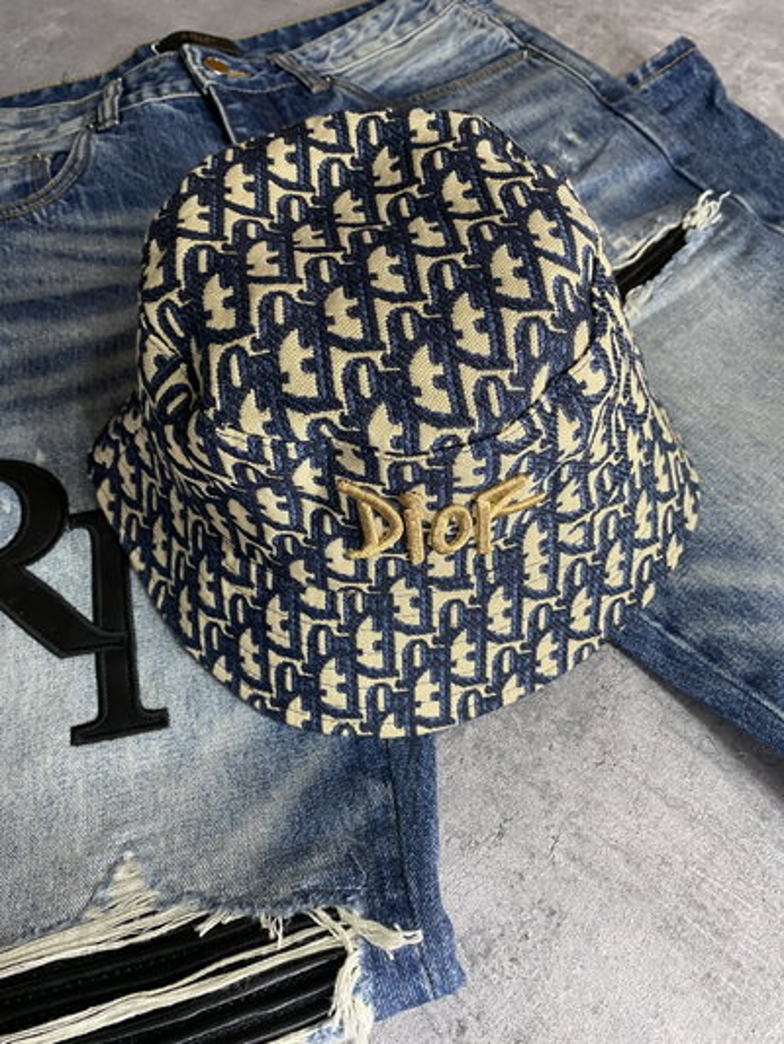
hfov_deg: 53.1
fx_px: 785
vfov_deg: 67.3
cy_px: 522
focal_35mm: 26
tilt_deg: -59.3
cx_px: 392
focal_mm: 4.25
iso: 160
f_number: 1.8
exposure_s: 1/50
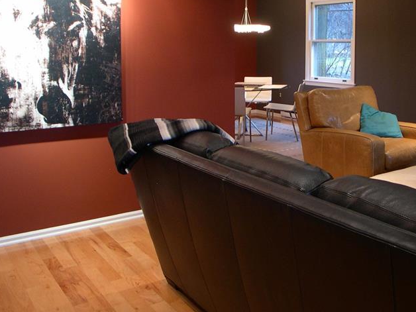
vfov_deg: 23.5
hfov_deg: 31.1
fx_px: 745
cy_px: 89
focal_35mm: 62
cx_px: 262
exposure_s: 1/4.4
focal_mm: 8
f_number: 2.8
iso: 114
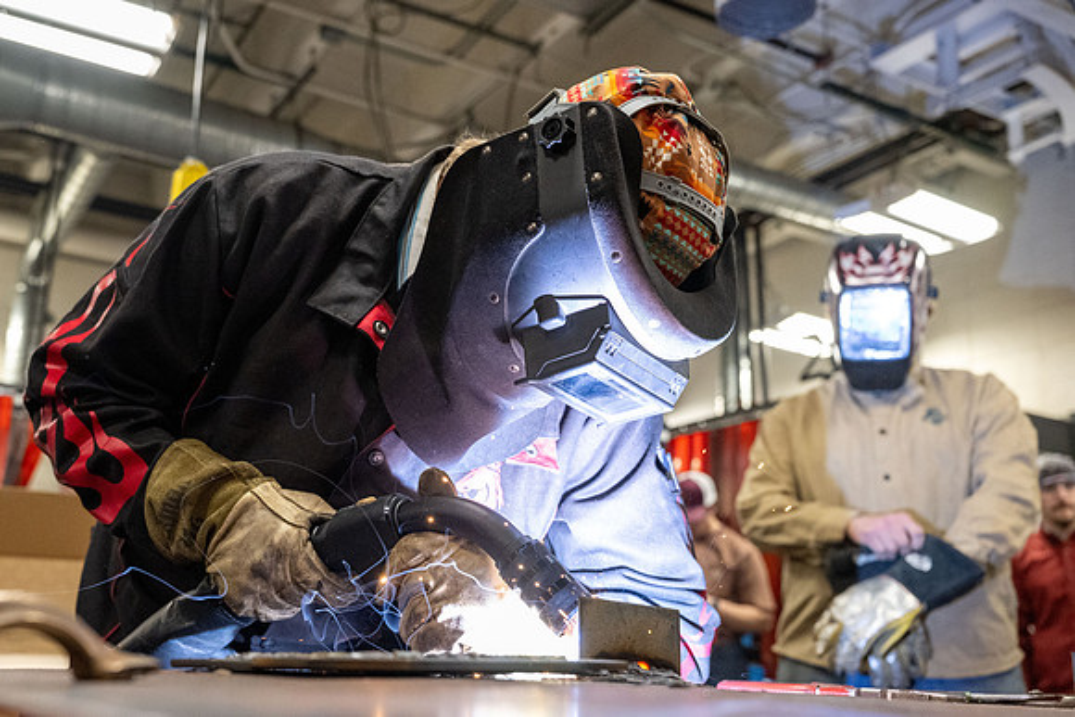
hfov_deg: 51.4
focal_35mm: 37
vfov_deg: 35.8
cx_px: 412
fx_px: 1106
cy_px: 432
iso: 3200
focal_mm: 30
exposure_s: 1/500
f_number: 4
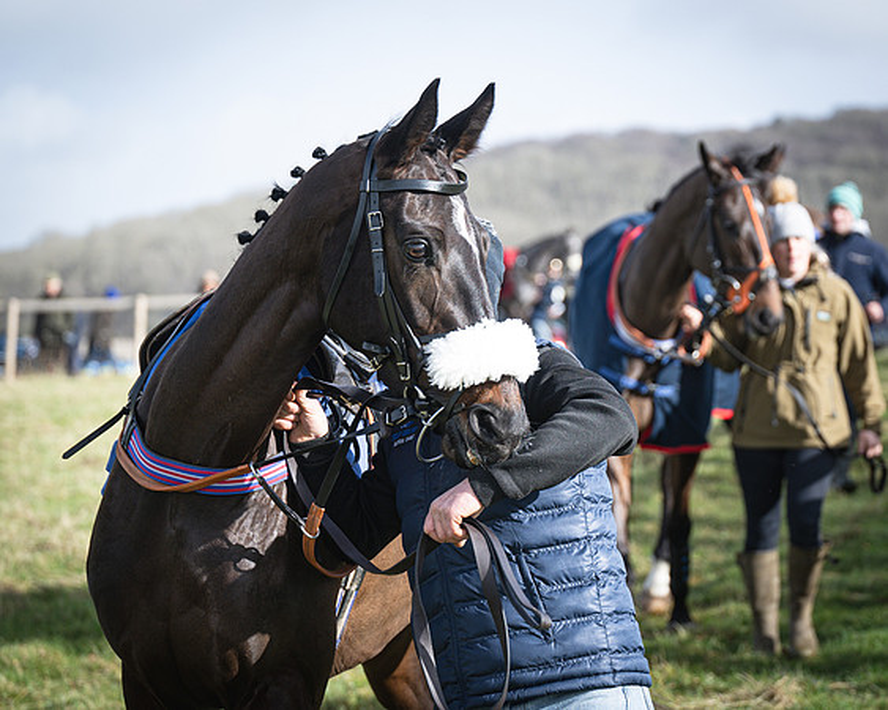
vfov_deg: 11.5
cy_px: 308
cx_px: 603
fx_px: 3515
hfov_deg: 14.4
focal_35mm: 134
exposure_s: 1/1600
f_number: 2.8
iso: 160
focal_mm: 70
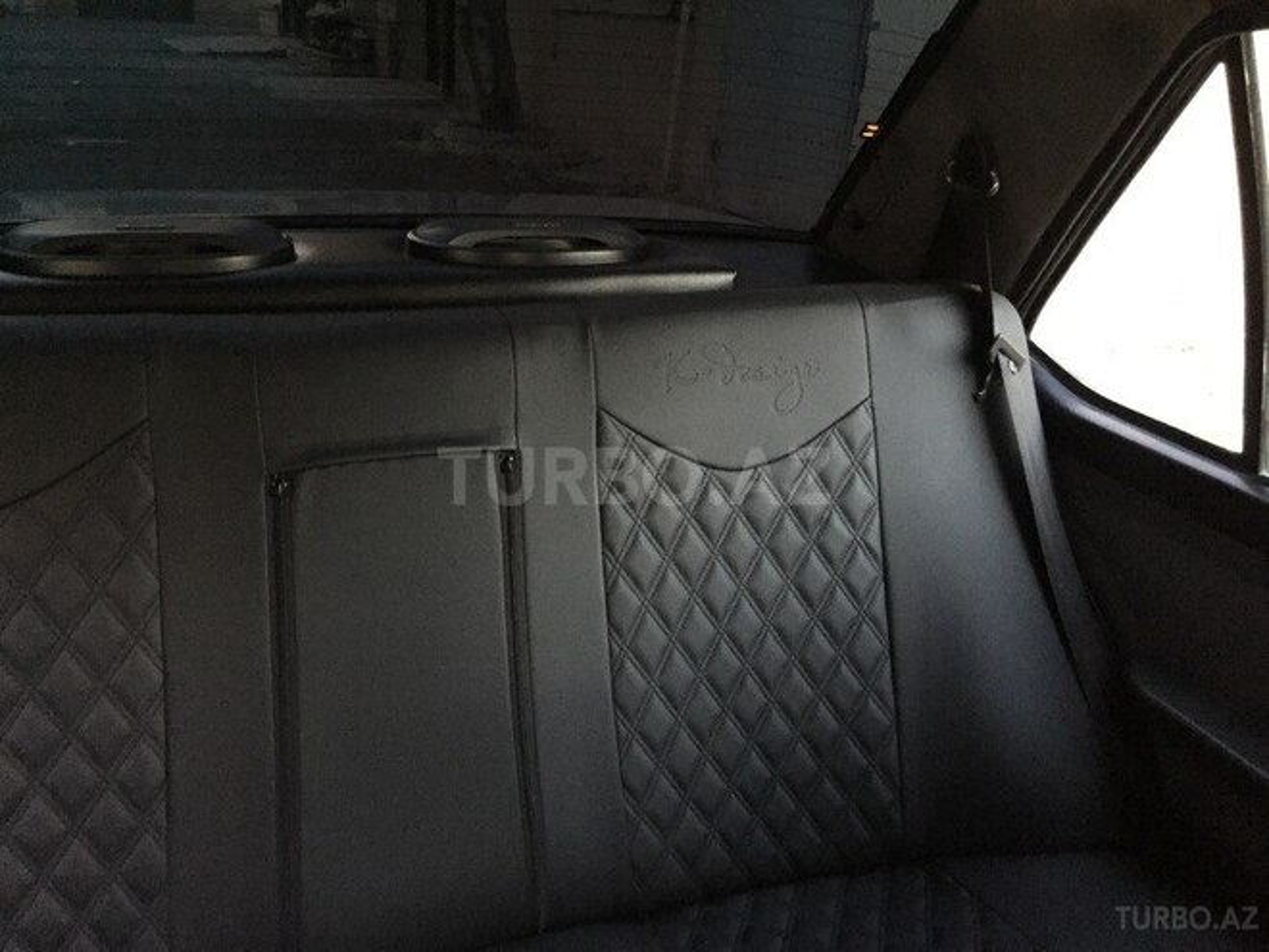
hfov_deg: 61.7
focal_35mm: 29
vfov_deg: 48.2
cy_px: 476
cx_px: 634
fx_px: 1063
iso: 400
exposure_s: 1/17
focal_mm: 4.15
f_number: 2.2
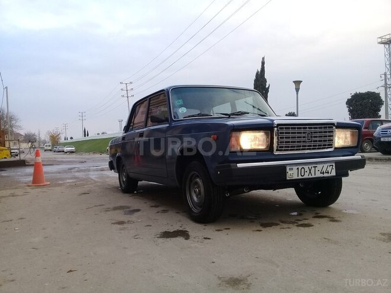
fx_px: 350
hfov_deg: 58.4
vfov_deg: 45.4
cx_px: 196
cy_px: 146
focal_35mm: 31
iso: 50
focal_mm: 3.3
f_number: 2.2
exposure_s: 1/173
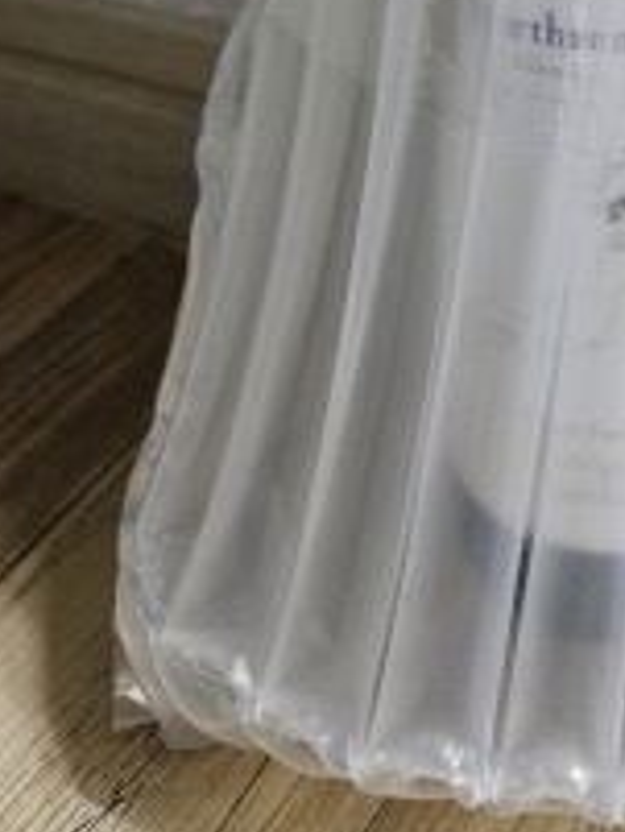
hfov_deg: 25.1
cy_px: -62
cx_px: 646
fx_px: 1323
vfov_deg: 31.4
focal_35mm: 55
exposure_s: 1/40
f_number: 1.8
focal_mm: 5.4
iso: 640
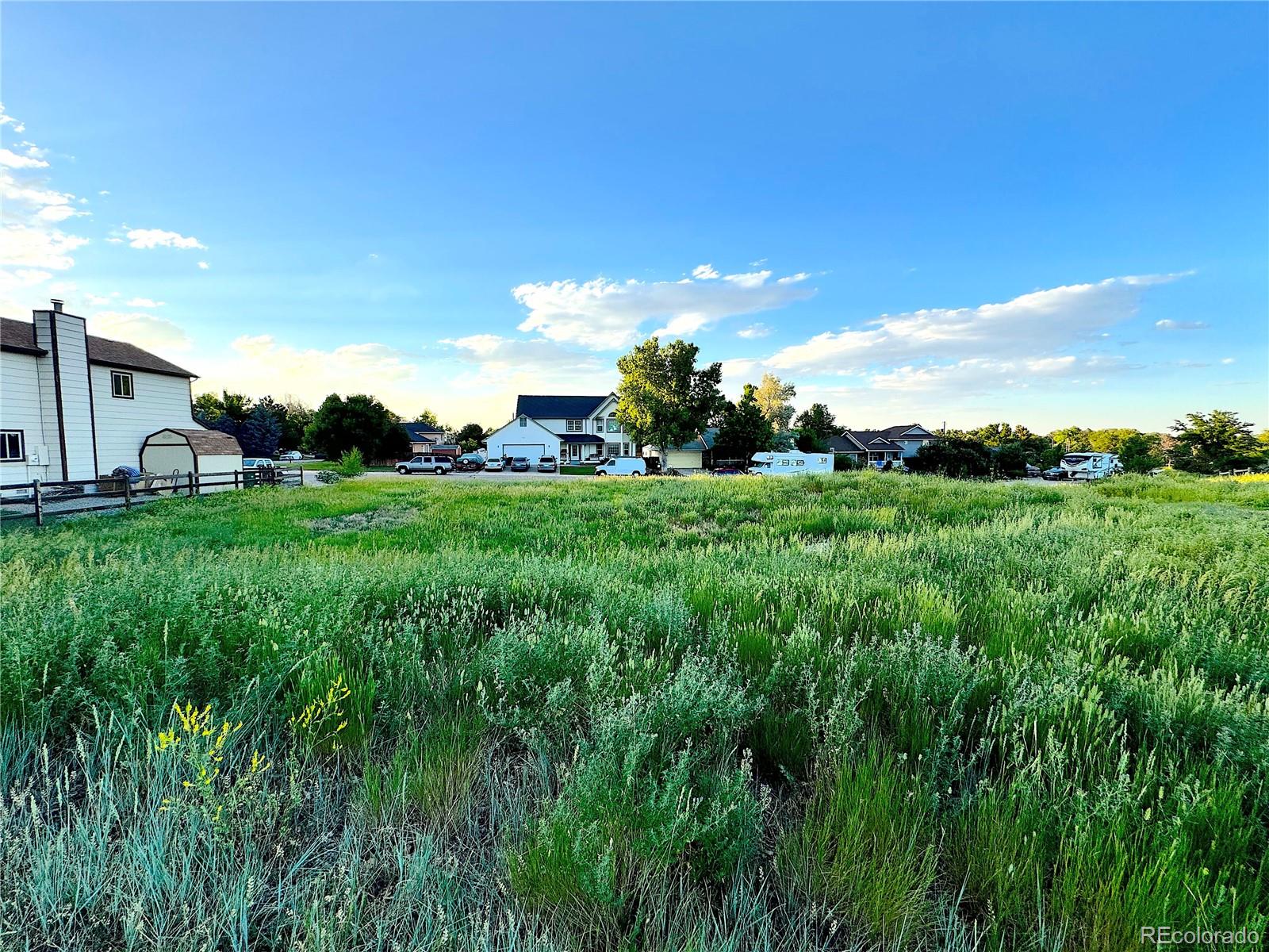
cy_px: 476
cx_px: 634
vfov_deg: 85.7
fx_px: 513
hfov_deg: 102.1
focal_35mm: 14
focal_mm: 2.22
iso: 40
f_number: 2.2
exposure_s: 1/428
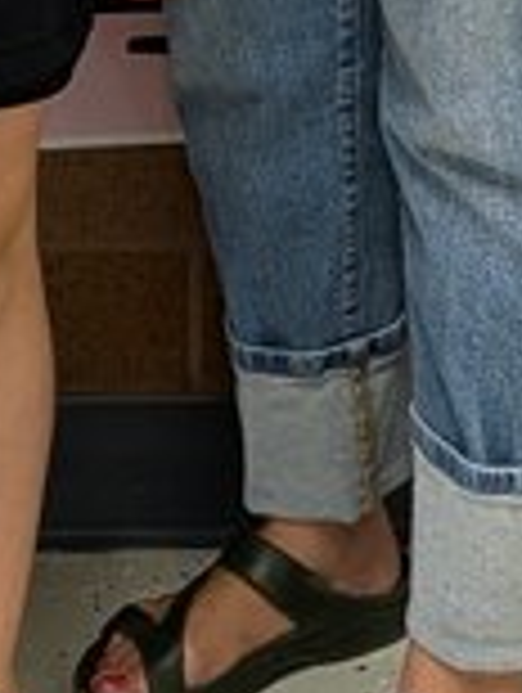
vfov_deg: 10.1
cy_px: -1192
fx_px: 3208
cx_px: 7
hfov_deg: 9.2
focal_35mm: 160
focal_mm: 6.9
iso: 99
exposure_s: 1/60
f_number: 1.68
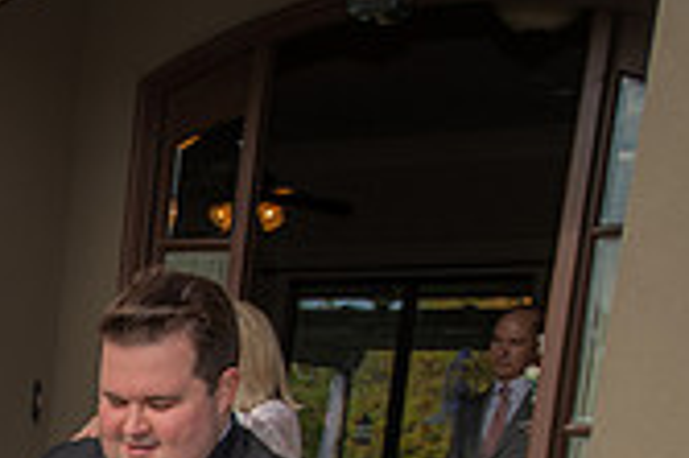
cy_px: 747
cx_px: -404
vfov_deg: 13.1
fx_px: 1855
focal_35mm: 97
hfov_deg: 18.2
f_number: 5.6
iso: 64
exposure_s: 1/320
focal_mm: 28
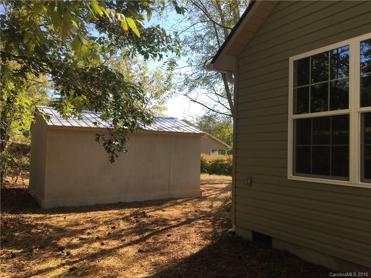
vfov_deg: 48.2
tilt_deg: +2.8
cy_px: 139
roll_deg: -1.2
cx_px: 186
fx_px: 311
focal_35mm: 29
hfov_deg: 61.7
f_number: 2.2
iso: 25
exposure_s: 1/557
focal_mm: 4.15
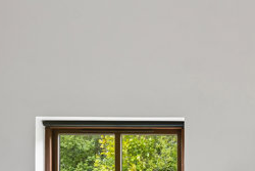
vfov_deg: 24.6
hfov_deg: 36.8
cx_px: 239
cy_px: 207
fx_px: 352
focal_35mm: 50
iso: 400
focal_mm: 15.5
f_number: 6.3
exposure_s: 1/40
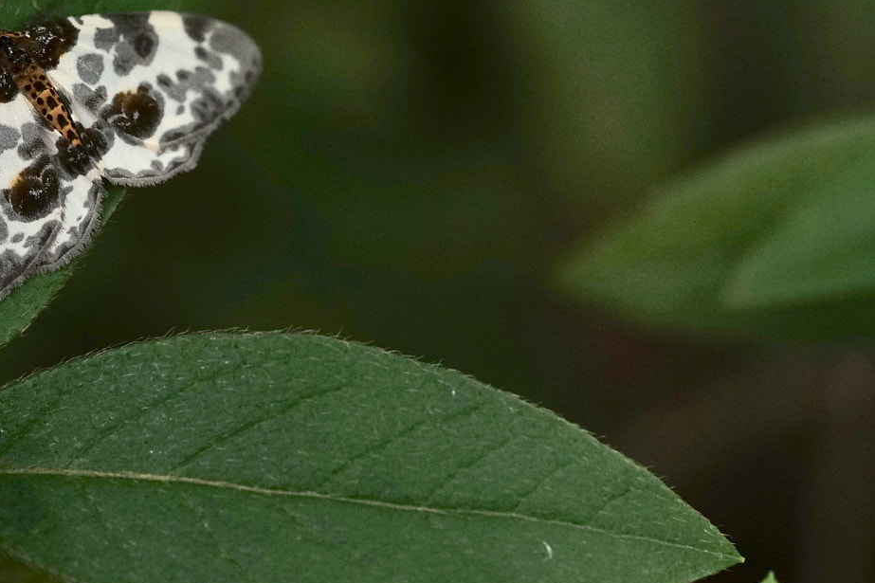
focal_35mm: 156
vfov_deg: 8.8
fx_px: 3791
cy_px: 192
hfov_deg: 13.1
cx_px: 226
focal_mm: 90
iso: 1000
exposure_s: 1/90
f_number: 4
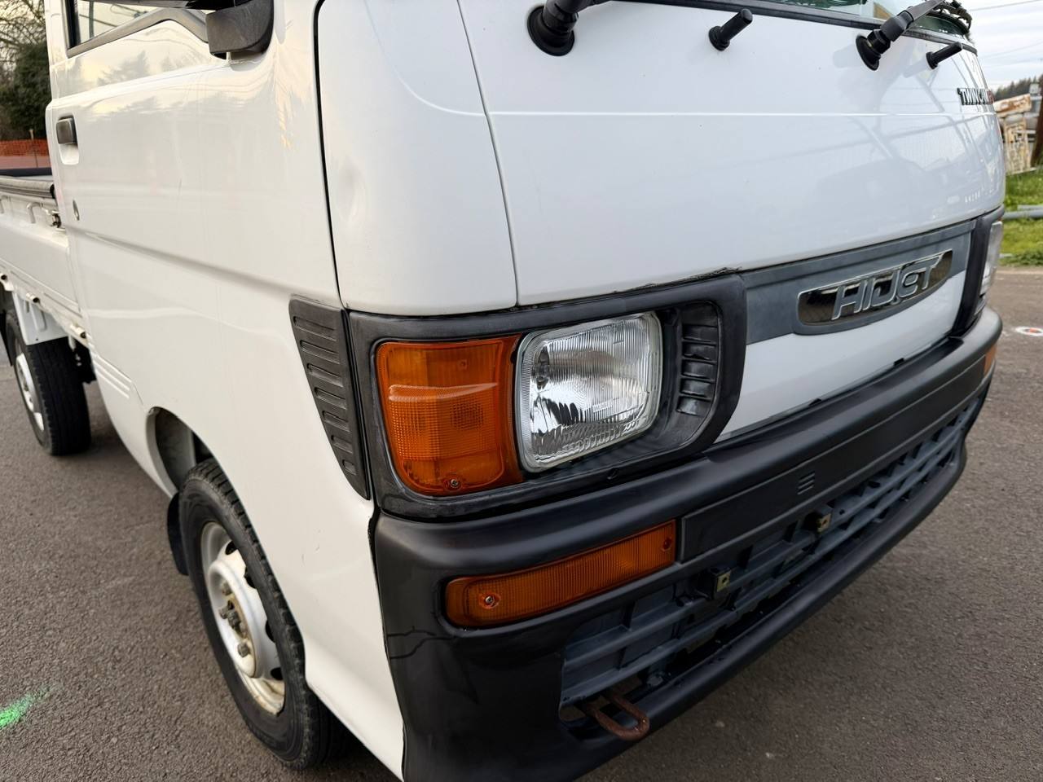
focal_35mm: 24
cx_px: 522
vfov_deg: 56.8
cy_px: 391
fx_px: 723
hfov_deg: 71.6
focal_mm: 6.76
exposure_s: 1/121
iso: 50
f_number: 1.78
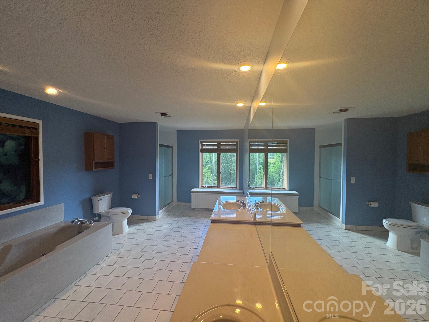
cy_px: 161
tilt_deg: -0.6
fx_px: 174
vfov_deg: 85.7
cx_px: 214
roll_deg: +0.0
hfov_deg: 102.1
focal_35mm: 14
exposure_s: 1/120
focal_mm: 2.22
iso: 125
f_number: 2.2
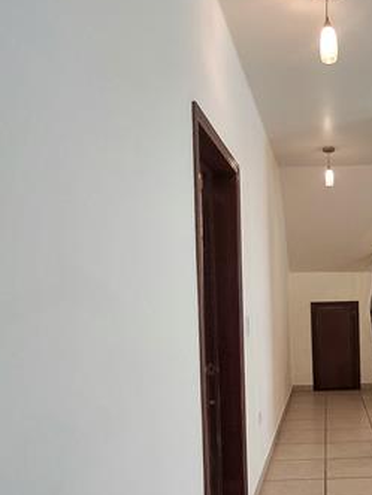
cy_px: 289
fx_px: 530
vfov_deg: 49.9
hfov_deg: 36.3
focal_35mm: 37
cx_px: 335
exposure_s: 1/40
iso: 64
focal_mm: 1.64
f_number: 2.2
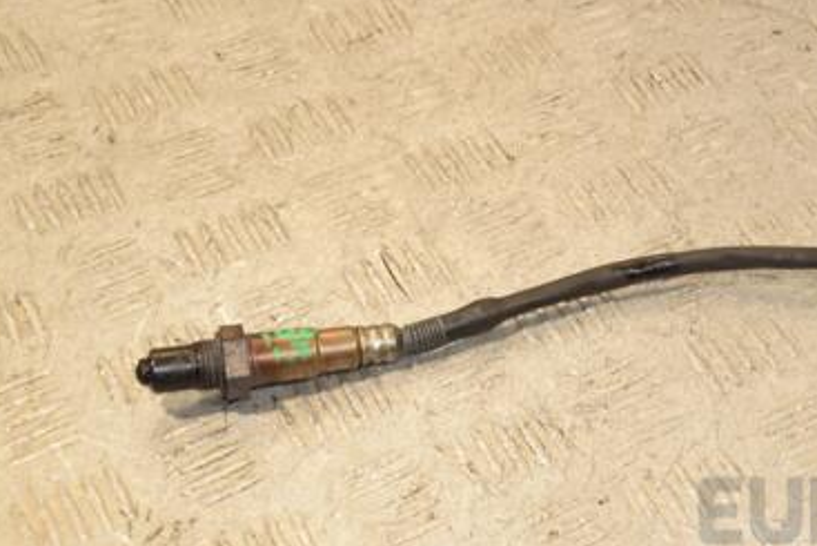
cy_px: 214
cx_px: 657
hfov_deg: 20.6
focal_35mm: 98
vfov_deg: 14.0
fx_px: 2225
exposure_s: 1/200
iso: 800
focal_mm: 40
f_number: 6.3
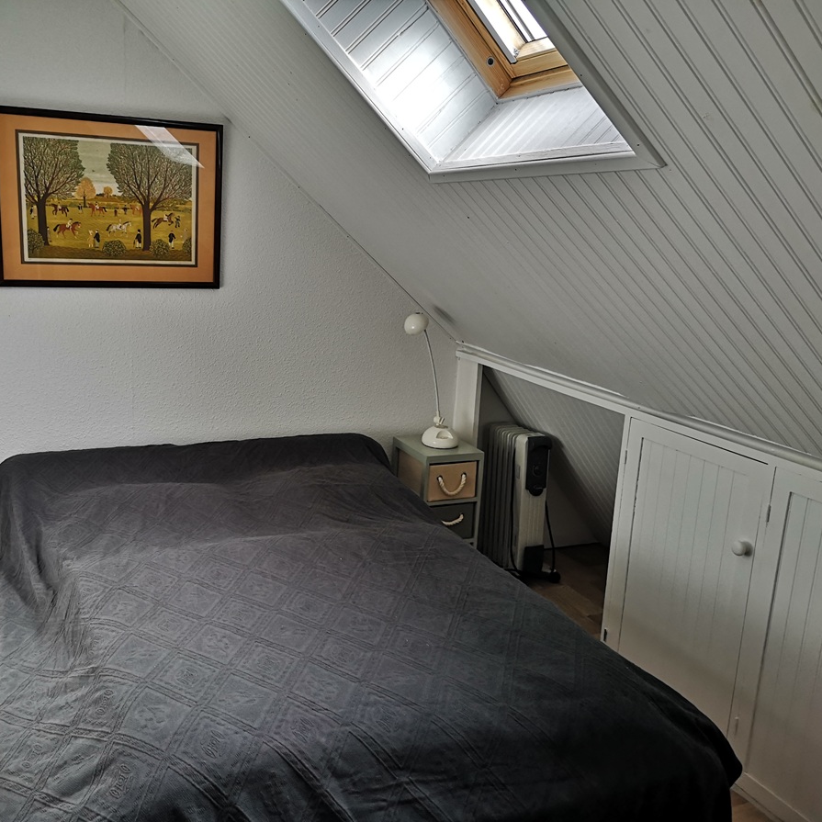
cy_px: 412
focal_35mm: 32
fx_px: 860
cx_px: 309
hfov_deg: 50.6
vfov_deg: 51.1
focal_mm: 3.95
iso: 50
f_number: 1.8
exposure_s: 1/50
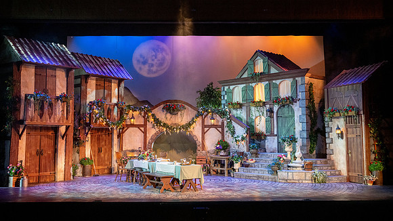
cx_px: 194
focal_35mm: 37
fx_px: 387
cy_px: 102
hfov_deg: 53.9
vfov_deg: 31.9
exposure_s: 1/100
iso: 2500
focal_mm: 35
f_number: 5.6
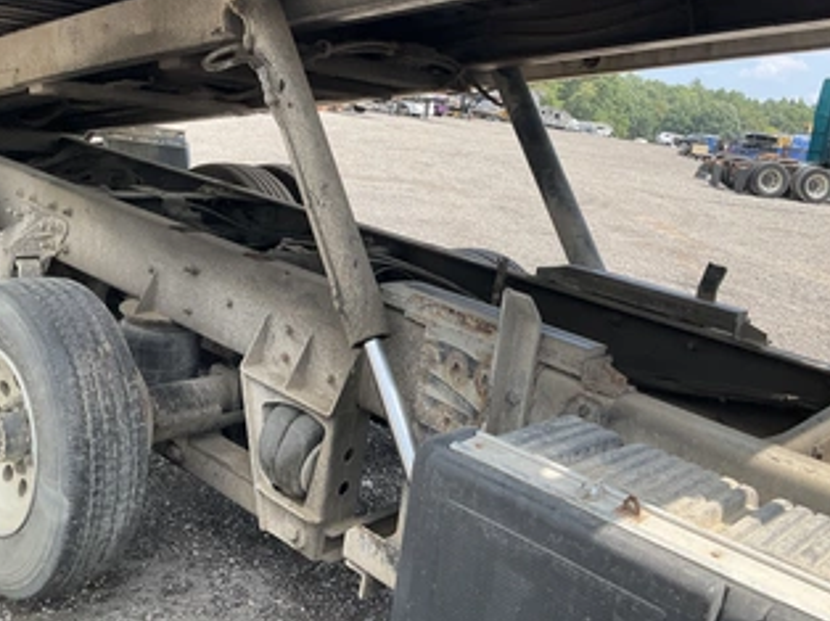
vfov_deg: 38.3
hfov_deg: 50.1
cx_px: 444
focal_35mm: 37
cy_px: 227
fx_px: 886
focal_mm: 3
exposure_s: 1/606
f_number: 1.8
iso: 25
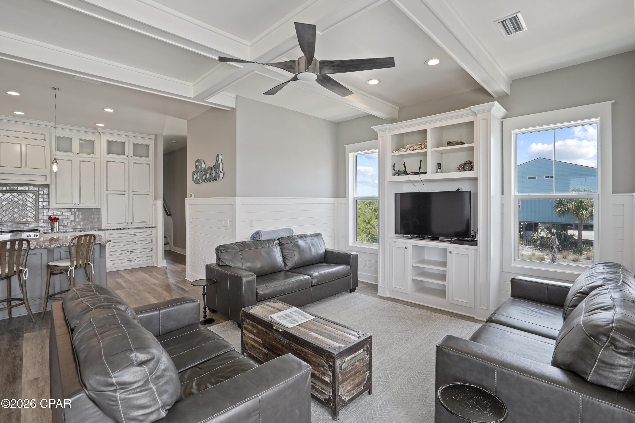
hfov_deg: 96.7
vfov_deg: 73.7
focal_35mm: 16
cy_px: 212
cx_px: 318
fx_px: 282
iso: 2000
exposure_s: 1/30
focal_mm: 16
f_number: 9
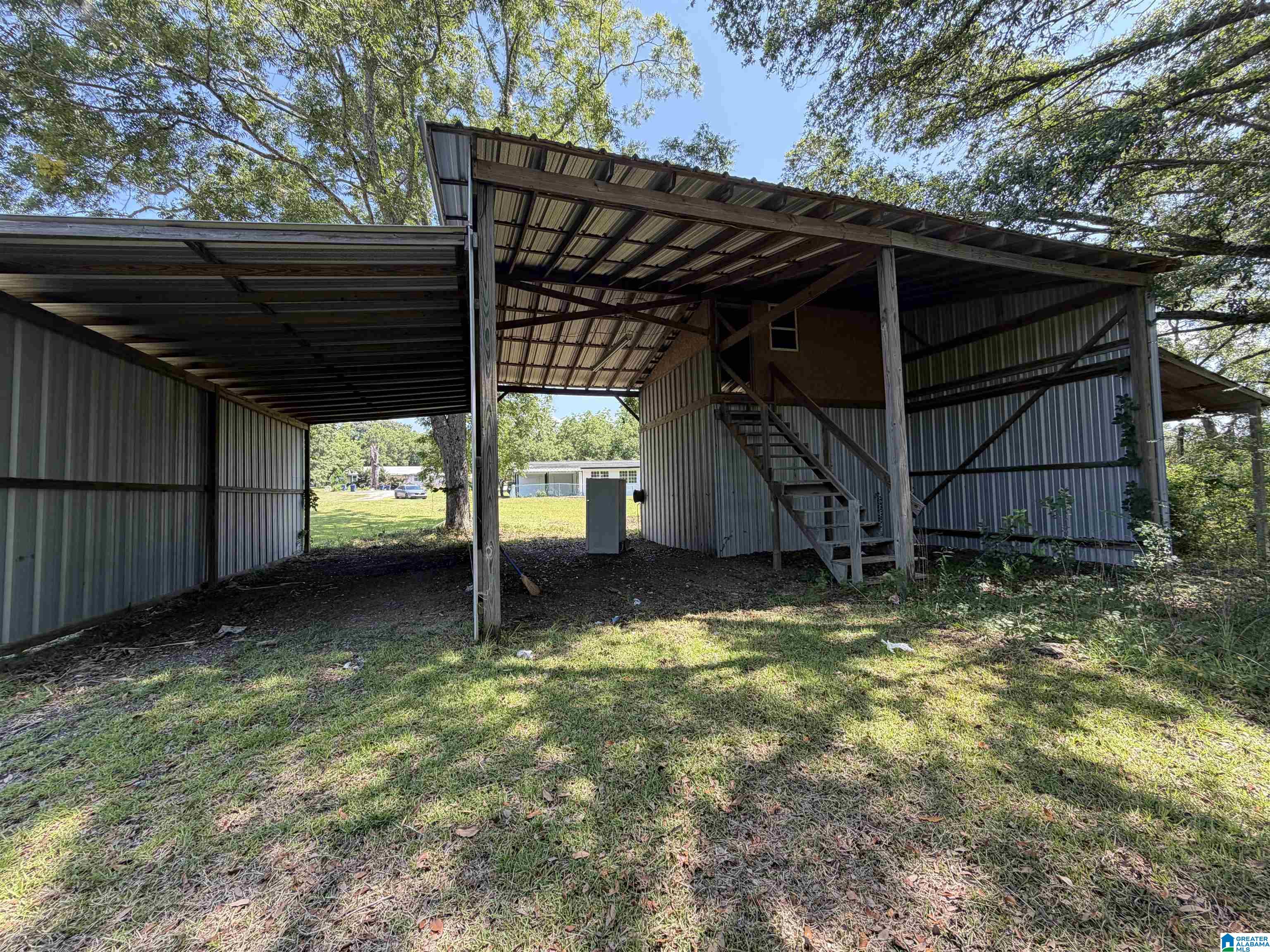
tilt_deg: +2.8
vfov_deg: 85.7
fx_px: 514
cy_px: 476
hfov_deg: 102.1
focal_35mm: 14
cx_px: 635
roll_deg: +1.8
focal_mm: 2.22
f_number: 2.2
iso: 64
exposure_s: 1/184
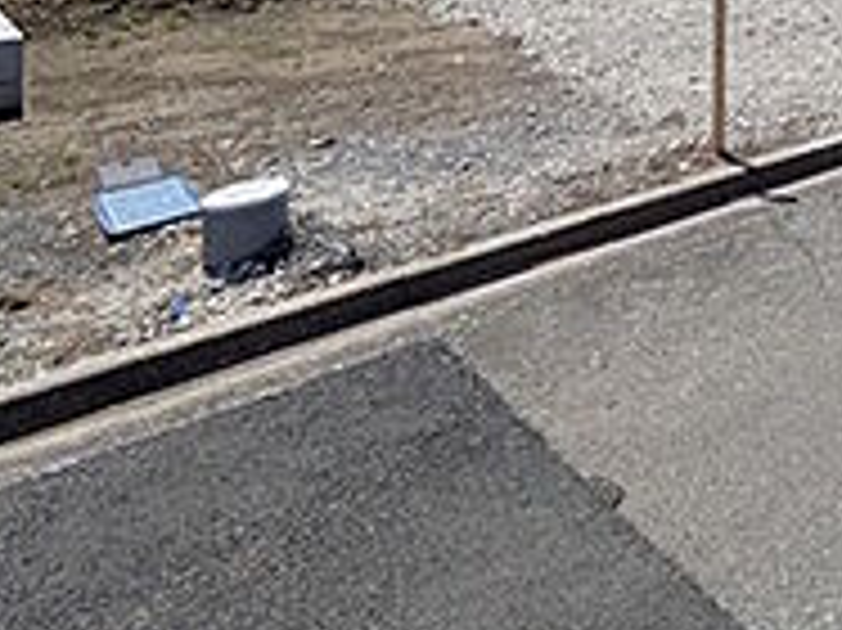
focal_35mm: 45
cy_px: -238
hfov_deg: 31.5
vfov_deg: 26.2
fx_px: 1094
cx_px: 1117
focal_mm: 1.83
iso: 47
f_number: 2.2
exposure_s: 1/2092
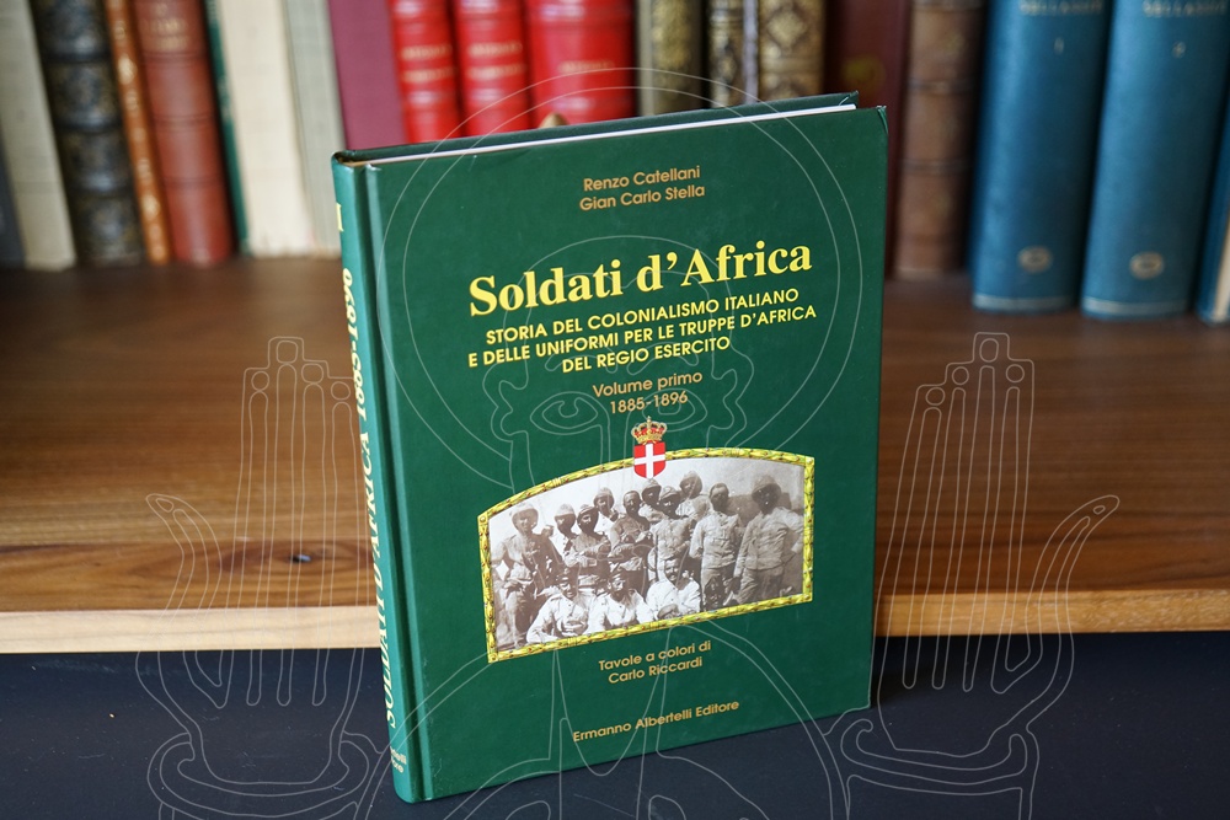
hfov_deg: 39.6
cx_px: 615
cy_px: 410
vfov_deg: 27.0
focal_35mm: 50
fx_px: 1708
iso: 1600
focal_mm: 50
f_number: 2.8
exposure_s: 1/160
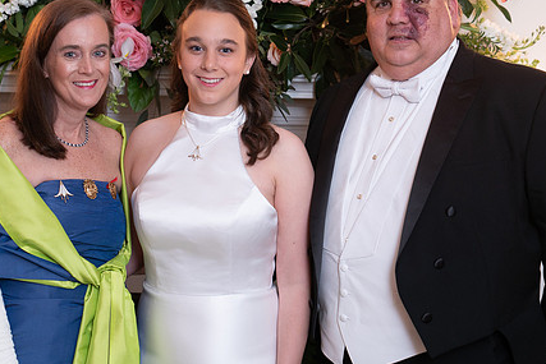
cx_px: 251
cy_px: 153
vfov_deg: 15.0
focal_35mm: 91
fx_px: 1381
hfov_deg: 22.4
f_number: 4.5
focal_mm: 67
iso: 800
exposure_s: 1/80
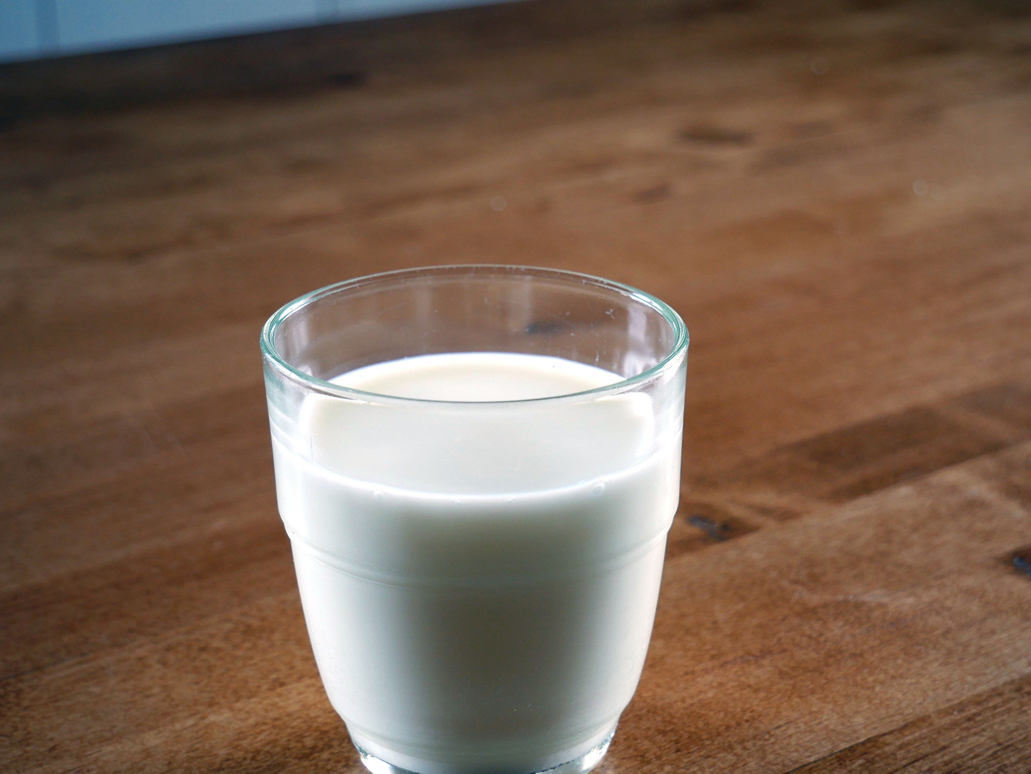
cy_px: 477
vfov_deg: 22.9
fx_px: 1907
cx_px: 612
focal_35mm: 64
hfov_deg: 30.2
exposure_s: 1/4
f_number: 4.5
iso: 200
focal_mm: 25
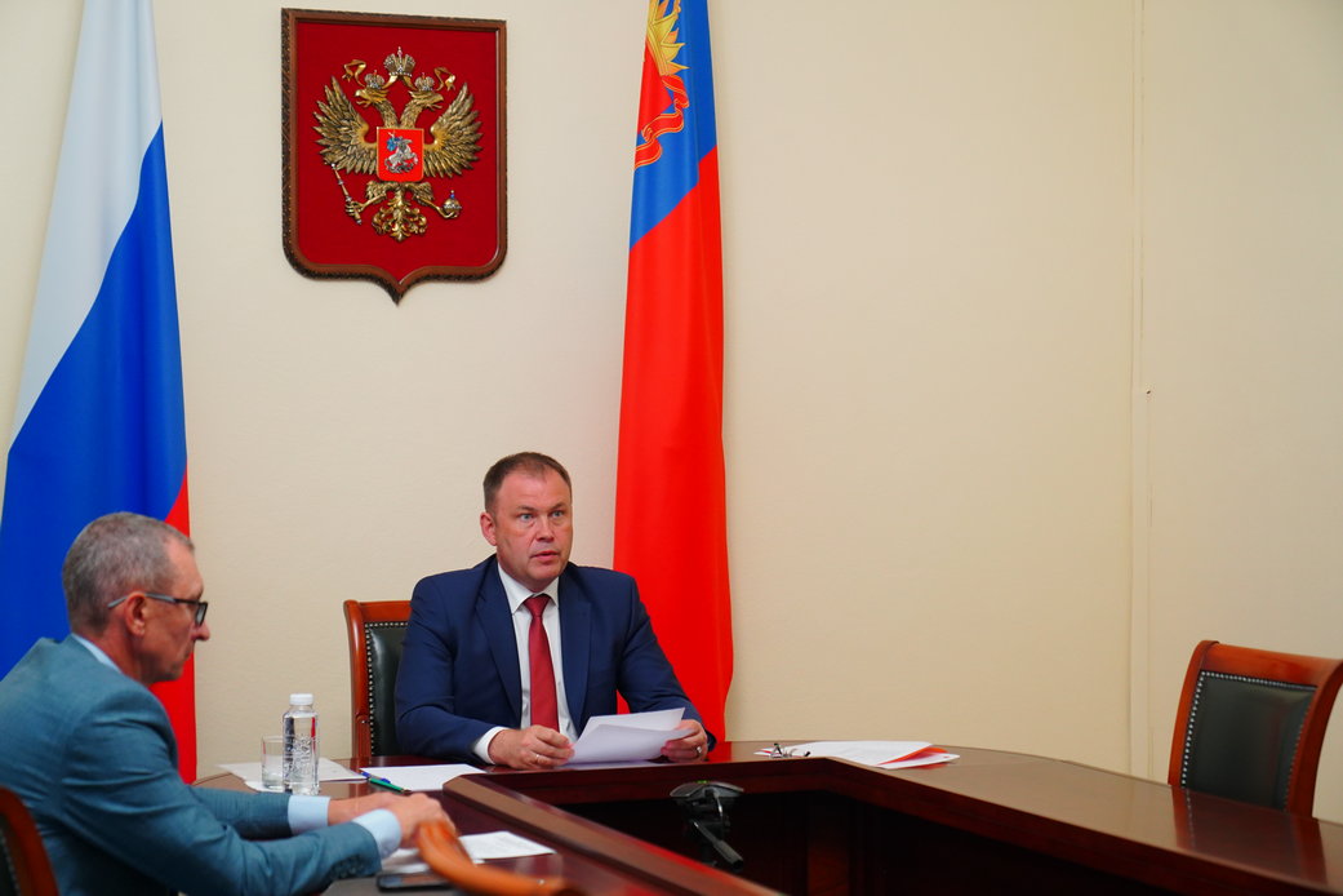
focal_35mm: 70
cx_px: 672
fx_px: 2611
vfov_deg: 19.5
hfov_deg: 28.8
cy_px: 448
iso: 2500
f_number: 2.8
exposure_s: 1/250
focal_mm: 70
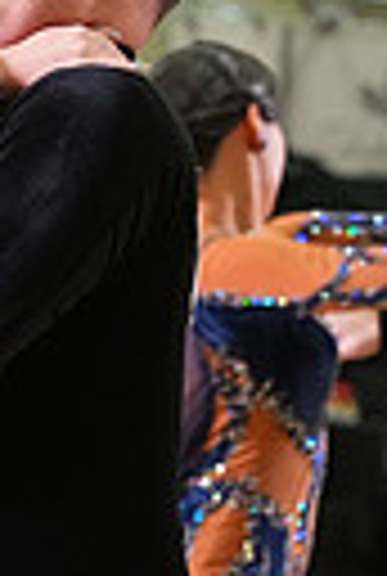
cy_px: 904
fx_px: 9783
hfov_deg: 2.3
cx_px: -151
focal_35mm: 610
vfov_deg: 3.4
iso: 4000
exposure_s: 1/200
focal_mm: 135
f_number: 5.6
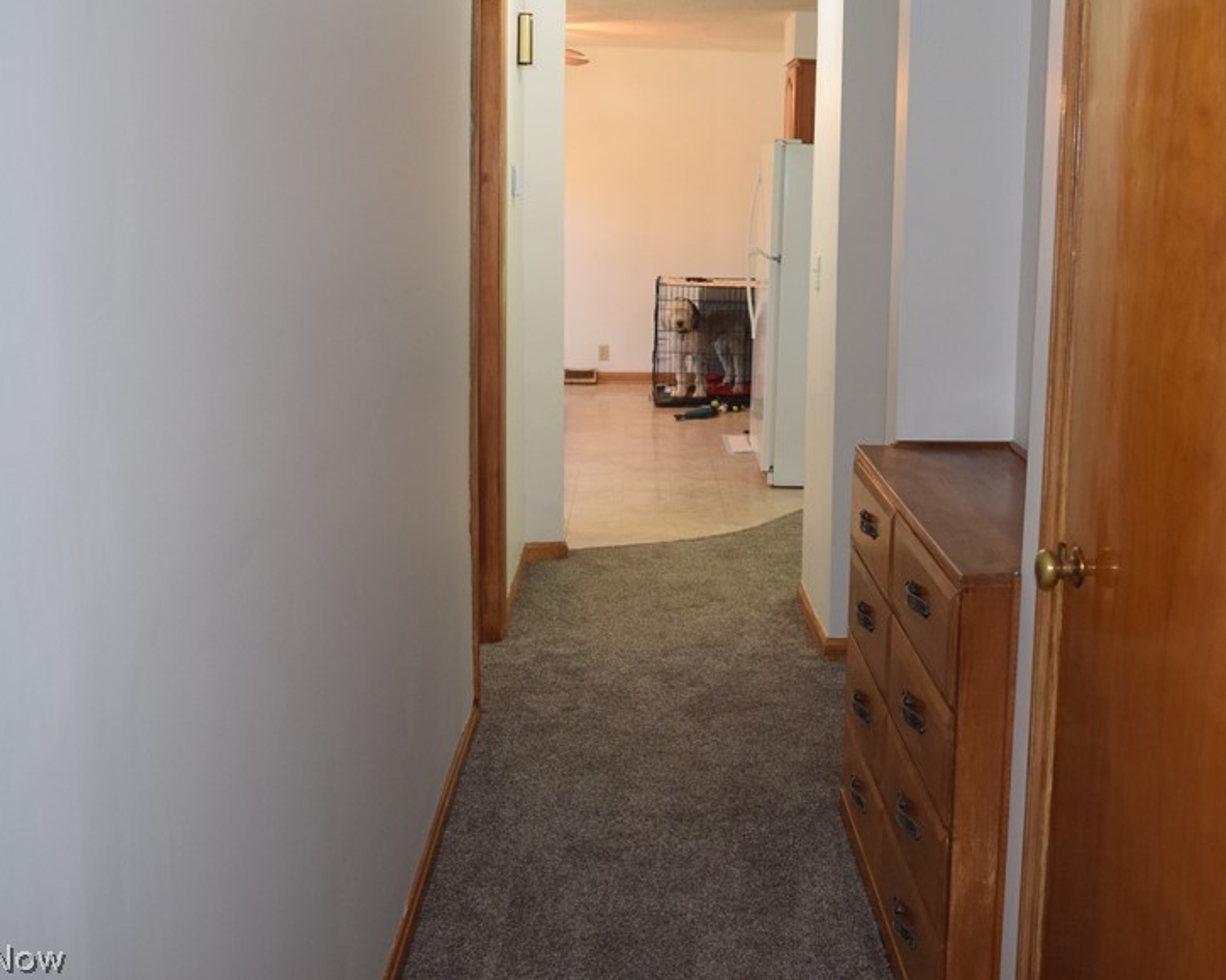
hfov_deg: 47.2
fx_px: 1379
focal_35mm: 38
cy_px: 372
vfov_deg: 38.9
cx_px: 813
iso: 800
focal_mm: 18
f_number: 4
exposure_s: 1/60
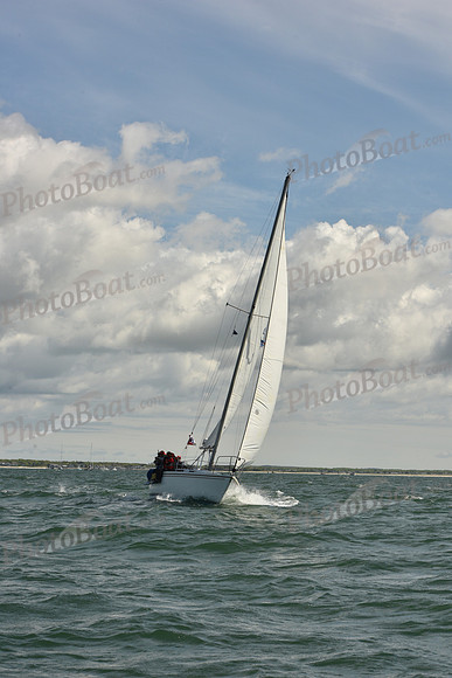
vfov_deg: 23.6
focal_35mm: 86
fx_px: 1619
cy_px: 339
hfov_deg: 15.9
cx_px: 226
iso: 320
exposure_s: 1/800
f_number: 13
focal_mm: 86
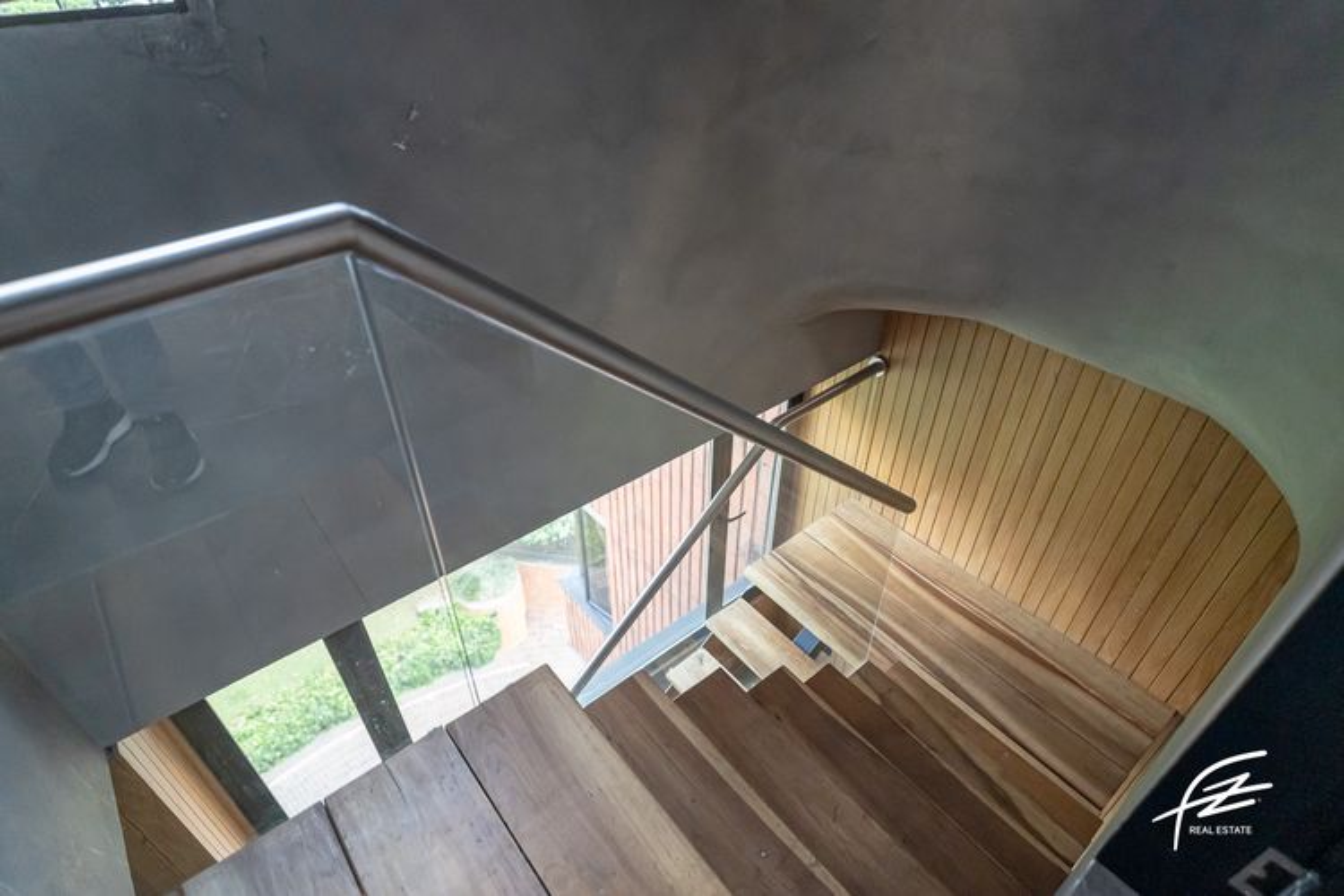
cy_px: 448
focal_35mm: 18
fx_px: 687
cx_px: 672
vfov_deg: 66.2
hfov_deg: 88.8
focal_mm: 16
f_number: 1.8
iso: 3200
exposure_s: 1/1600
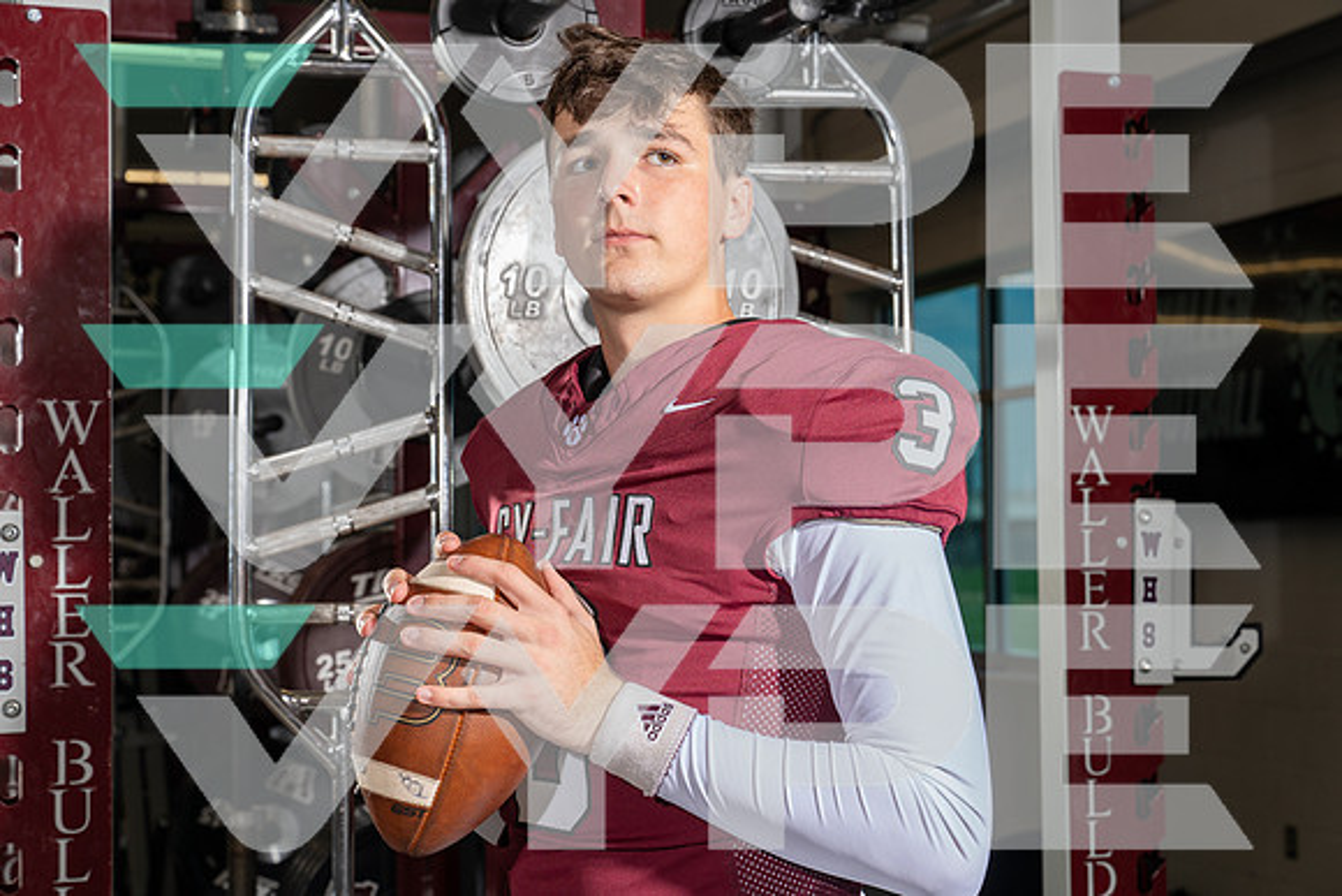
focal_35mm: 58
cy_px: 448
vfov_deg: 23.4
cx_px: 671
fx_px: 2163
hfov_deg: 34.5
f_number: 5.6
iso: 200
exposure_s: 1/250
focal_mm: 58
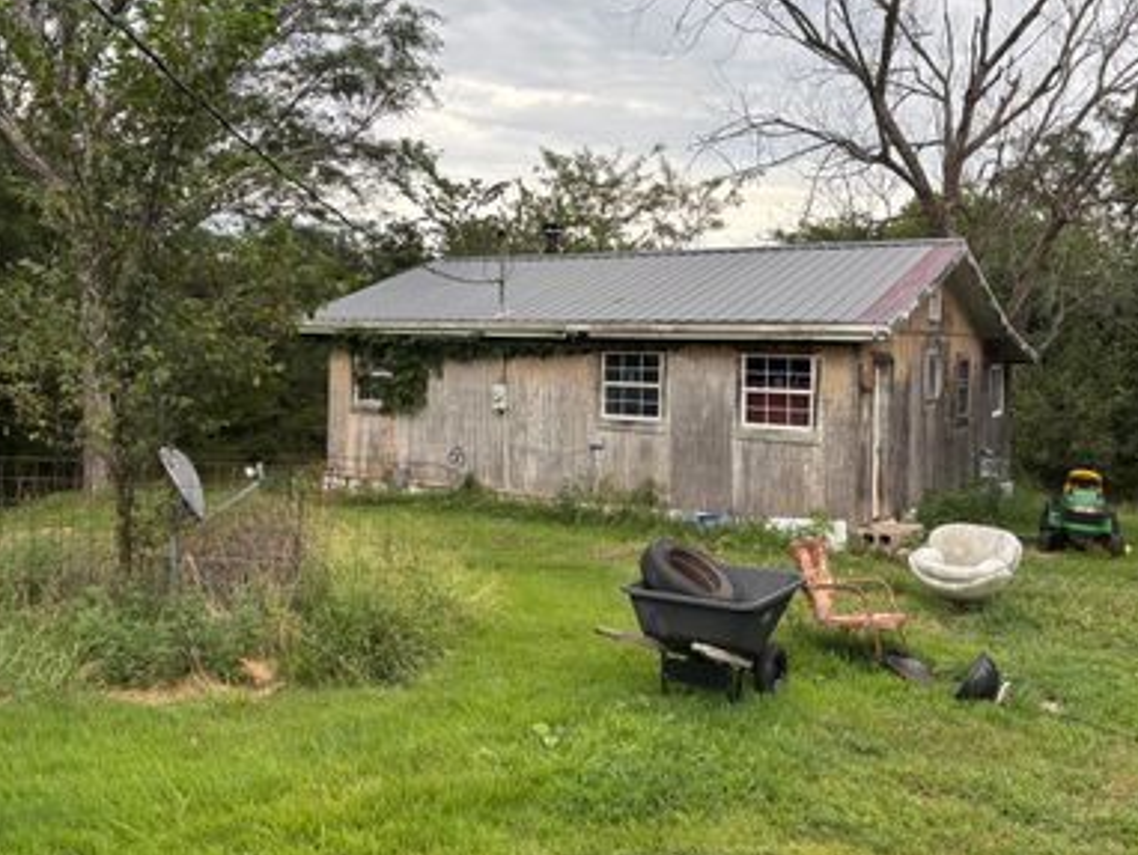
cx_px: 521
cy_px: 380
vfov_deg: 41.8
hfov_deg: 53.9
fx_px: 1118
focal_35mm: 34
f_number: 1.6
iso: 50
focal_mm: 5.96
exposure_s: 1/574
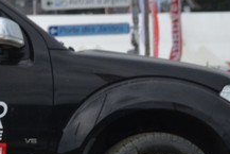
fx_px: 3391
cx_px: -50
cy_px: 115
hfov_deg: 3.9
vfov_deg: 2.6
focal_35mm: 530
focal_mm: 75
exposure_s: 1/500
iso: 100
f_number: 5.6
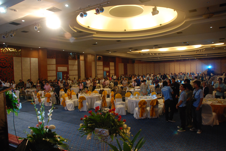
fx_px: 170
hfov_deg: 67.3
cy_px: 76
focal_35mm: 27
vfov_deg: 48.1
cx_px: 113
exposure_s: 1/10
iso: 800
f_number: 3.5
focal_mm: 18
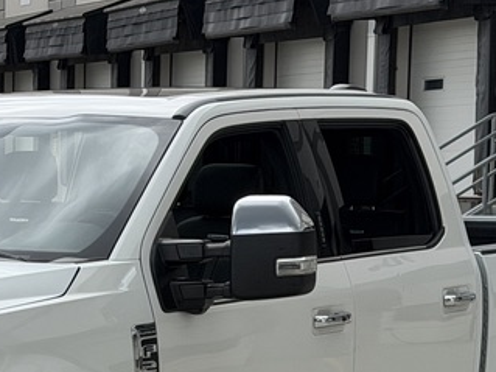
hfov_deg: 12.7
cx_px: 3
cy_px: 458
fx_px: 2206
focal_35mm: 154
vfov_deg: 9.5
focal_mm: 6.76
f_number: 1.78
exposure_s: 1/3096
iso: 64
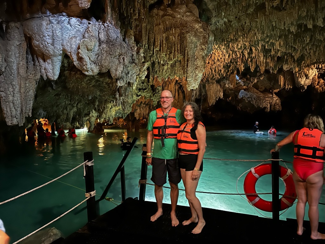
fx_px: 225
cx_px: 162
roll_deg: +0.8
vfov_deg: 56.8
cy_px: 122
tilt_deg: -4.2
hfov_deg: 71.6
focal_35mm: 24
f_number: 1.78
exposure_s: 1/15
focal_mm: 6.86
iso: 2000
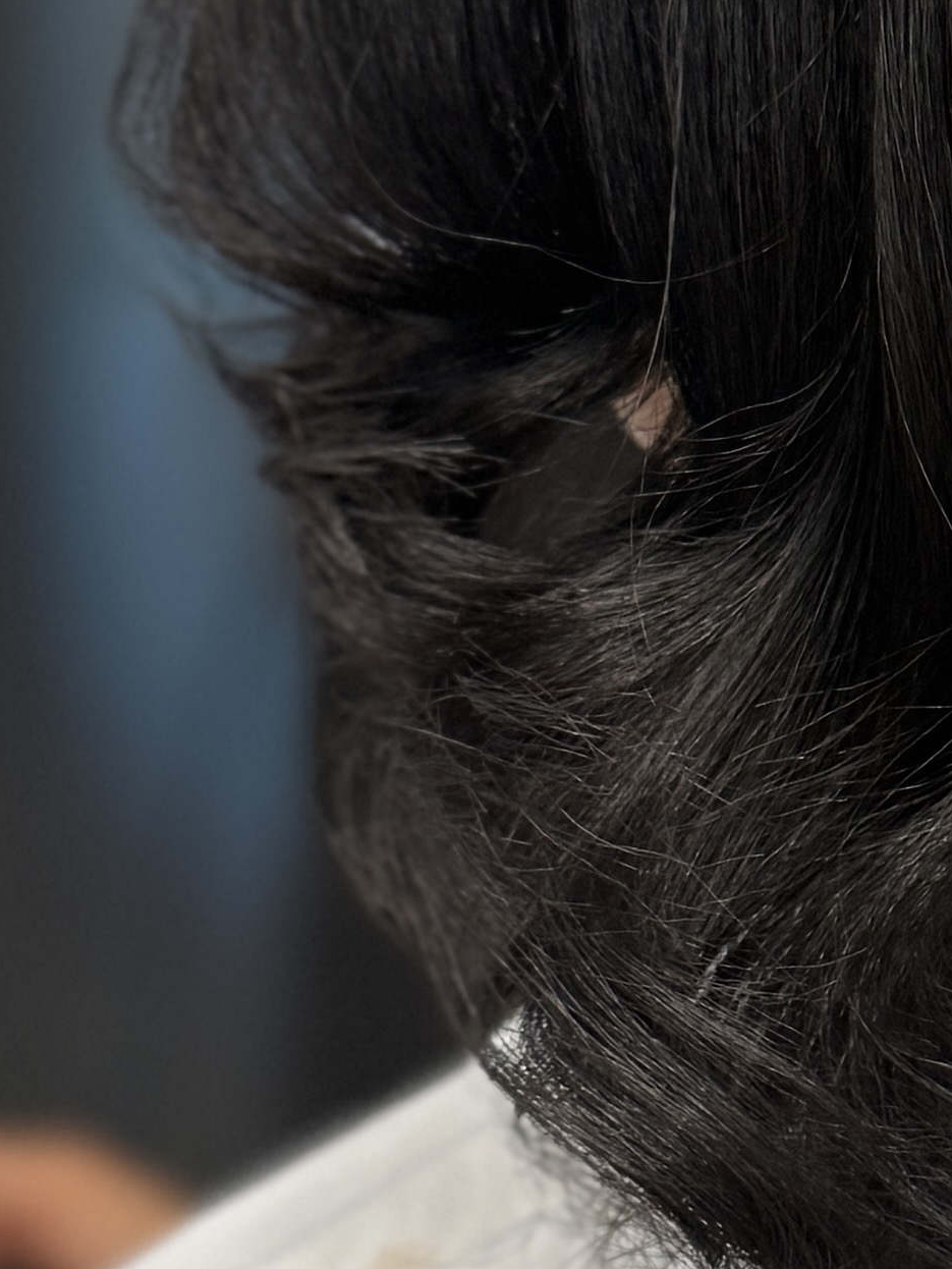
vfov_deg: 17.9
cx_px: 1469
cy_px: 561
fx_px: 4032
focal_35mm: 110
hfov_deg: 12.7
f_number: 1.78
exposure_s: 1/60
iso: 160
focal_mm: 6.76
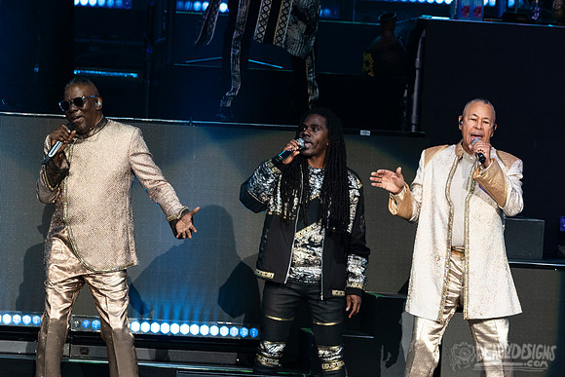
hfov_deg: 3.7
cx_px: 295
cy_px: 144
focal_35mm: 556
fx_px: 8729
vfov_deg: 2.5
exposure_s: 1/500
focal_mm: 360
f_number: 5.6
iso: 1000
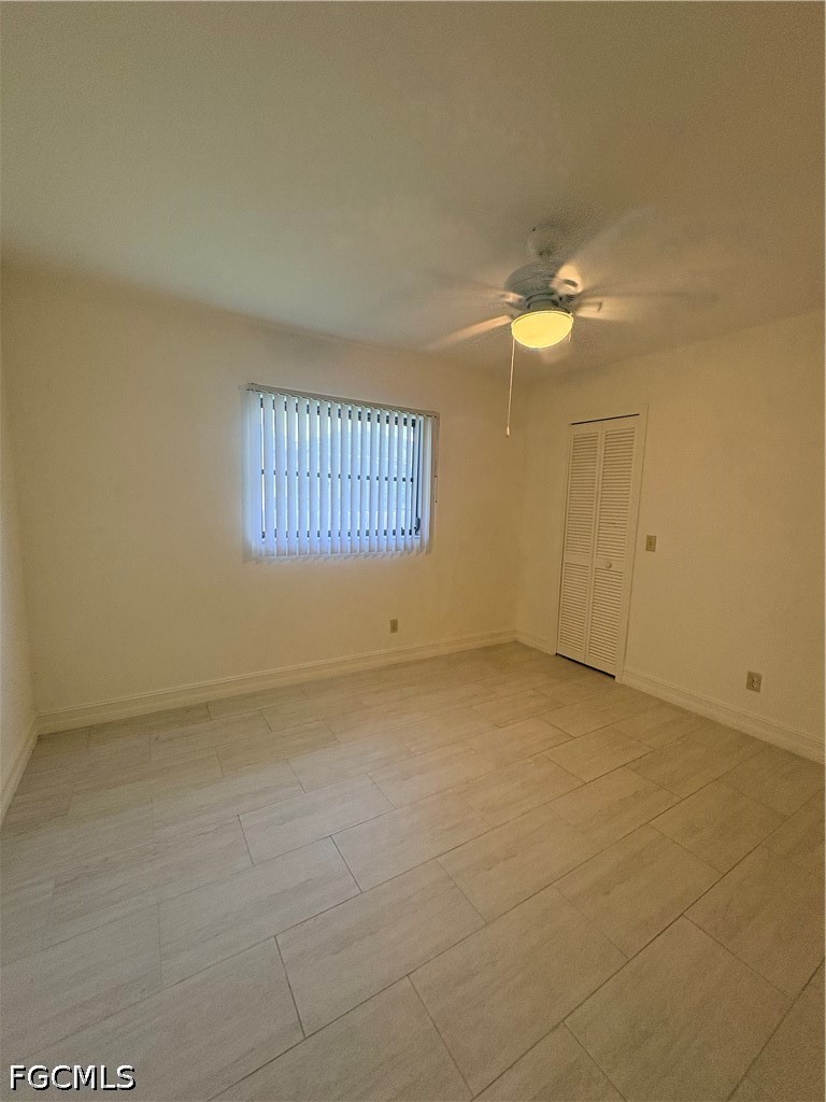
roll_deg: -2.5
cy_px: 551
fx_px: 445
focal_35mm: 14
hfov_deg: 85.7
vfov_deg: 102.1
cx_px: 413
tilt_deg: -6.5
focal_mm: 2.22
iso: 250
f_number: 2.2
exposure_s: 1/120
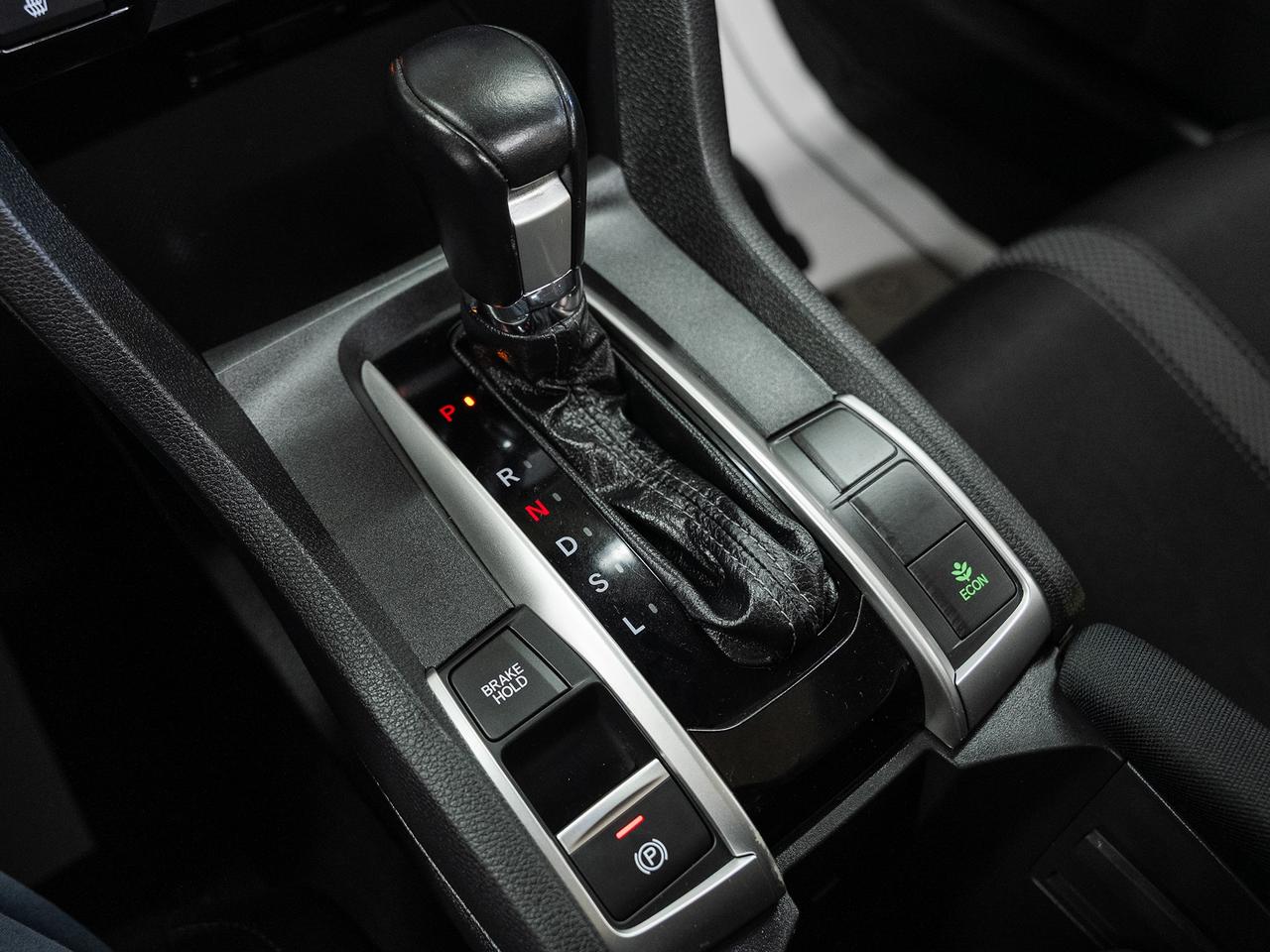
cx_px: 547
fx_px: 1086
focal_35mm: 30
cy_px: 454
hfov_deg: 60.4
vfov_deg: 47.3
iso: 1000
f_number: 4
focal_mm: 24
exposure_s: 1/40
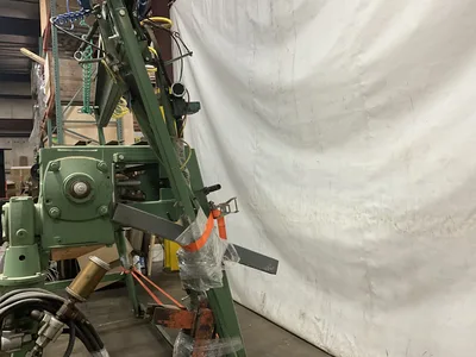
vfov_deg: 48.2
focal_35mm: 29
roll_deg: +2.5
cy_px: 178
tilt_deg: -1.2
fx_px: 399
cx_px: 238
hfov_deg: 61.7
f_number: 1.8
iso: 125
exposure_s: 1/60
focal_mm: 3
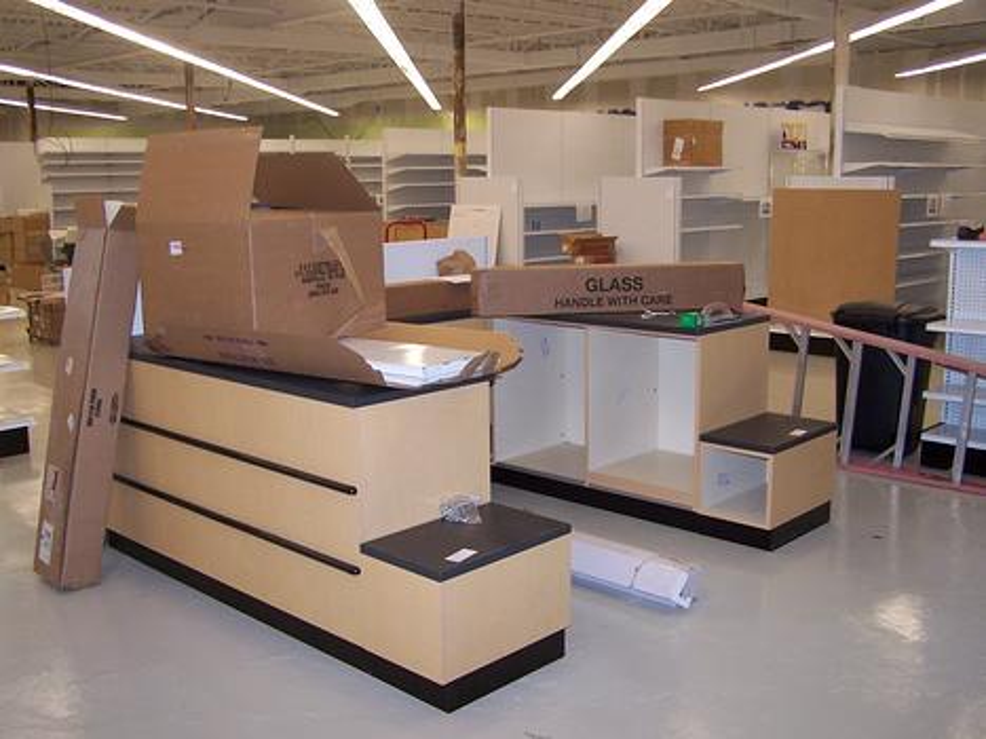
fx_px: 1082
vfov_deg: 37.7
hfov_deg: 49.0
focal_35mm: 38
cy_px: 370
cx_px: 493
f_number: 2.8
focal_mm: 6.3
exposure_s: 1/60
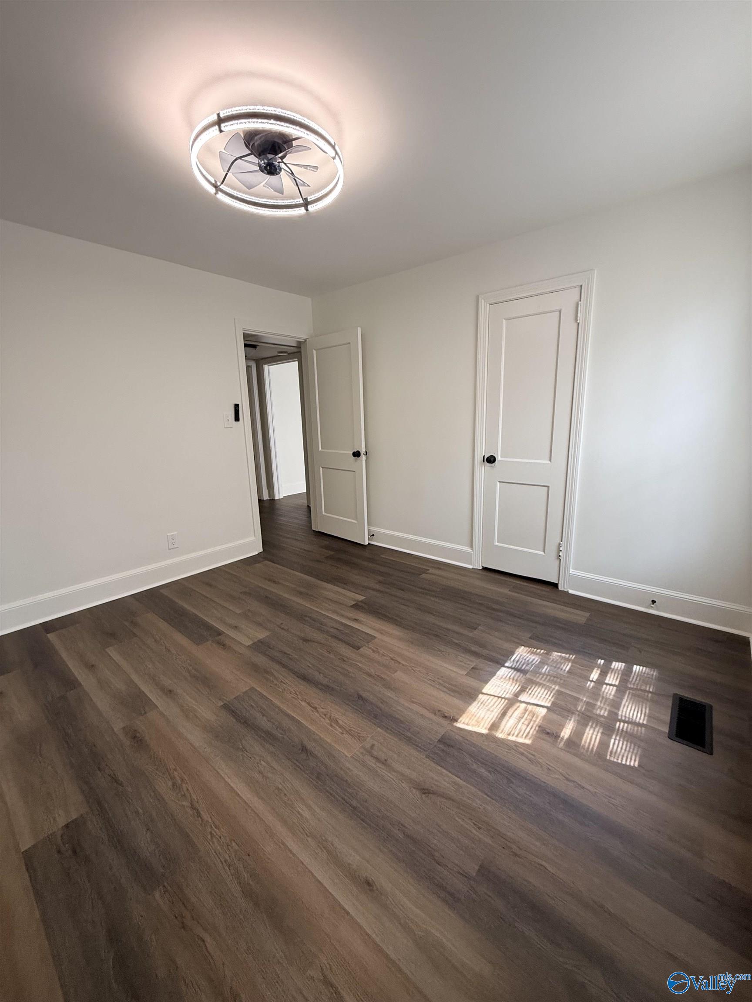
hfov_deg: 85.7
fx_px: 406
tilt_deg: -10.9
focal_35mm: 14
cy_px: 501
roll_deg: +1.9
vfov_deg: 102.1
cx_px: 376
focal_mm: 2.22
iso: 200
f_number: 2.2
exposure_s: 1/99
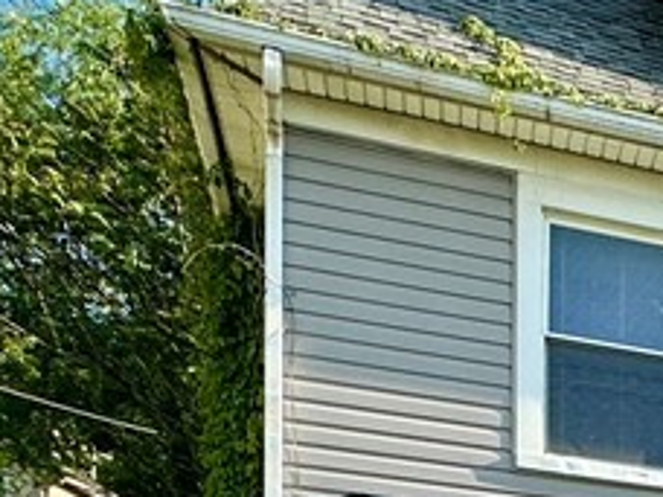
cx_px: 1056
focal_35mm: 63
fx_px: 1207
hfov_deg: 23.2
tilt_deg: +0.6
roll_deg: -1.8
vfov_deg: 19.9
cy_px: 761
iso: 40
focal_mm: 2.22
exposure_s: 1/483
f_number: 2.2
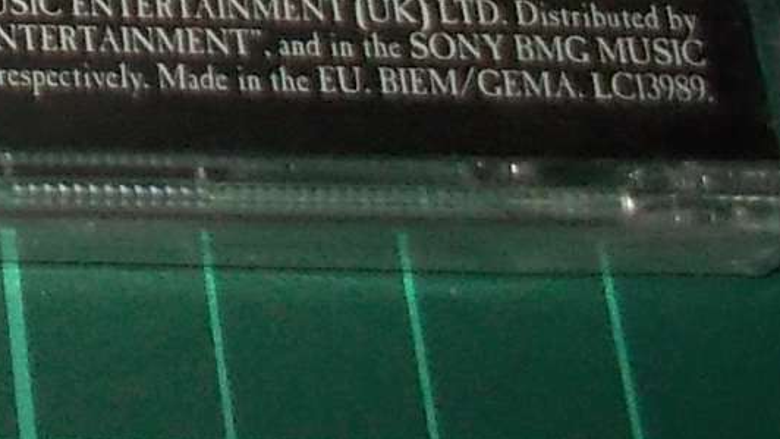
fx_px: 2792
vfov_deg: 8.1
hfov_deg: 14.1
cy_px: -678
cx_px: -629
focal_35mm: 135
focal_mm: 4.1
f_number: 3.3
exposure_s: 1/30
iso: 200
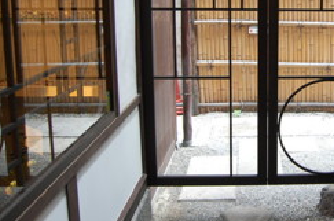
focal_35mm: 50
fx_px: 463
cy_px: 58
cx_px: 287
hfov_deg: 37.6
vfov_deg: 26.6
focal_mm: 18
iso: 400
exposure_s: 1/30
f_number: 3.5
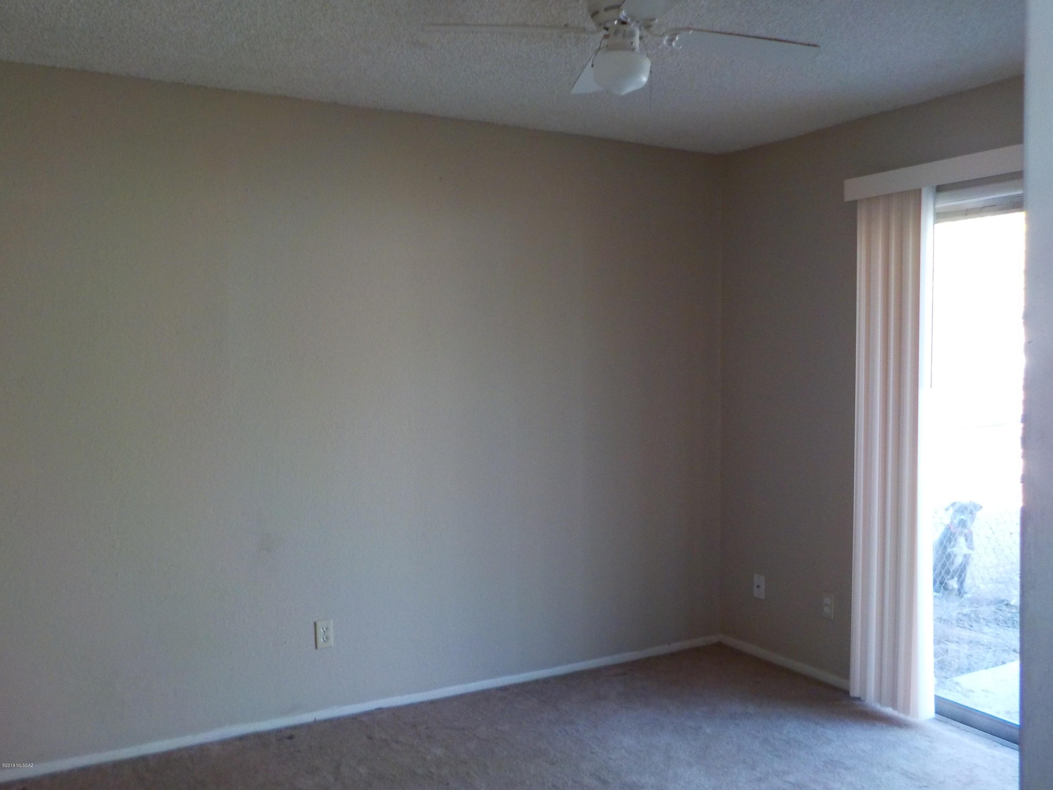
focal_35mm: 30
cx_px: 526
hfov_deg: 60.0
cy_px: 395
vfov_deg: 46.8
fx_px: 913
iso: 280
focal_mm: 4.1
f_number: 3.3
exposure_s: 1/30
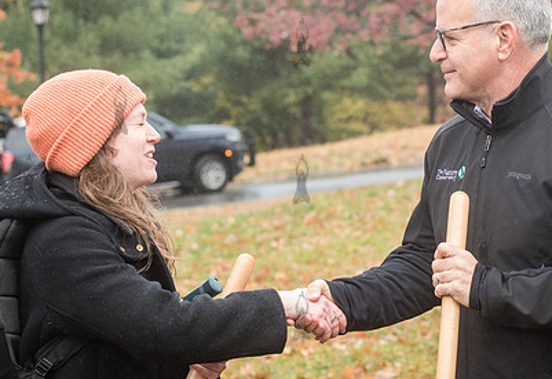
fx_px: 2305
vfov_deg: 9.4
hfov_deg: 13.6
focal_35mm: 149
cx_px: 421
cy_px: 215
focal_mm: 80
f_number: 5.6
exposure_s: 1/250
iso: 640
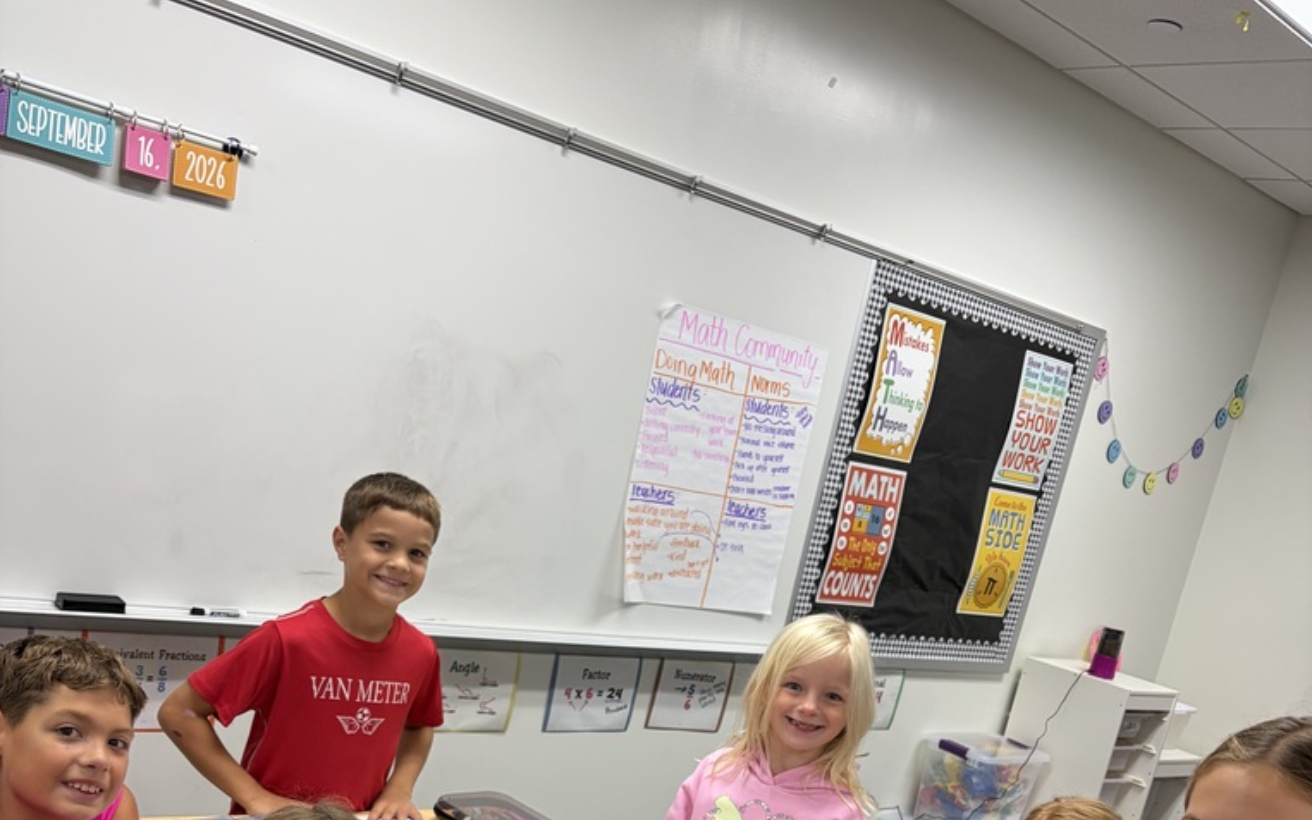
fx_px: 1323
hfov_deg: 52.7
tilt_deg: -14.6
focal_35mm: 37
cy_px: 756
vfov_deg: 32.5
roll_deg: -11.1
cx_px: 655
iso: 100
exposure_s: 1/120
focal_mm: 5.96
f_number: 1.6
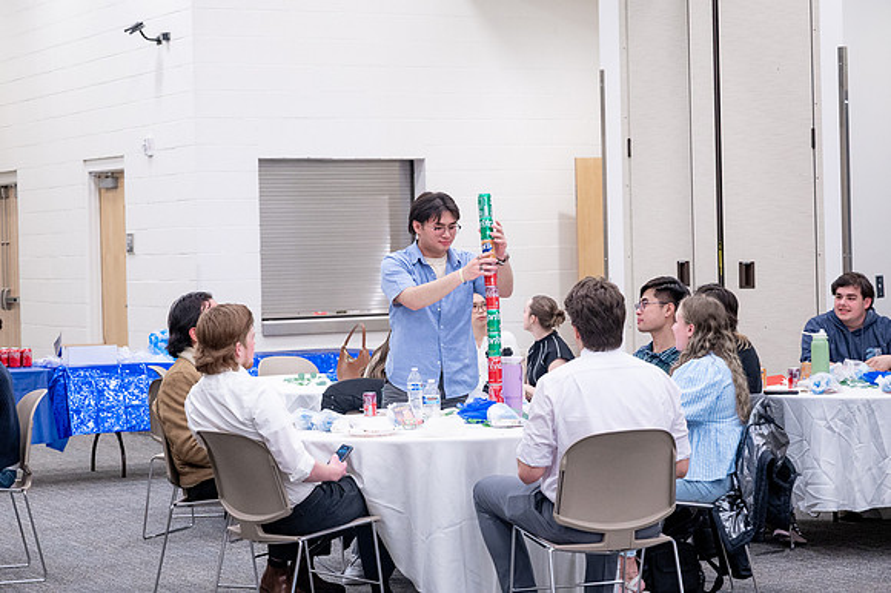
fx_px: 2118
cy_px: 230
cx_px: 418
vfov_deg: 15.9
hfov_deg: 23.8
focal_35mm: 86
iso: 1600
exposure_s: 1/200
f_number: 4
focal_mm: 70
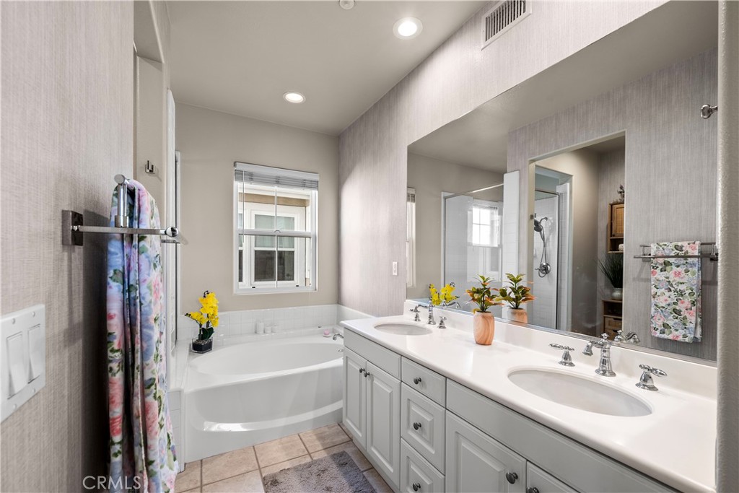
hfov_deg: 104.2
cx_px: 370
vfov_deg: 81.2
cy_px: 246
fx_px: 287
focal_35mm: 14
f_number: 9
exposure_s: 1/5
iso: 200
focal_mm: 14
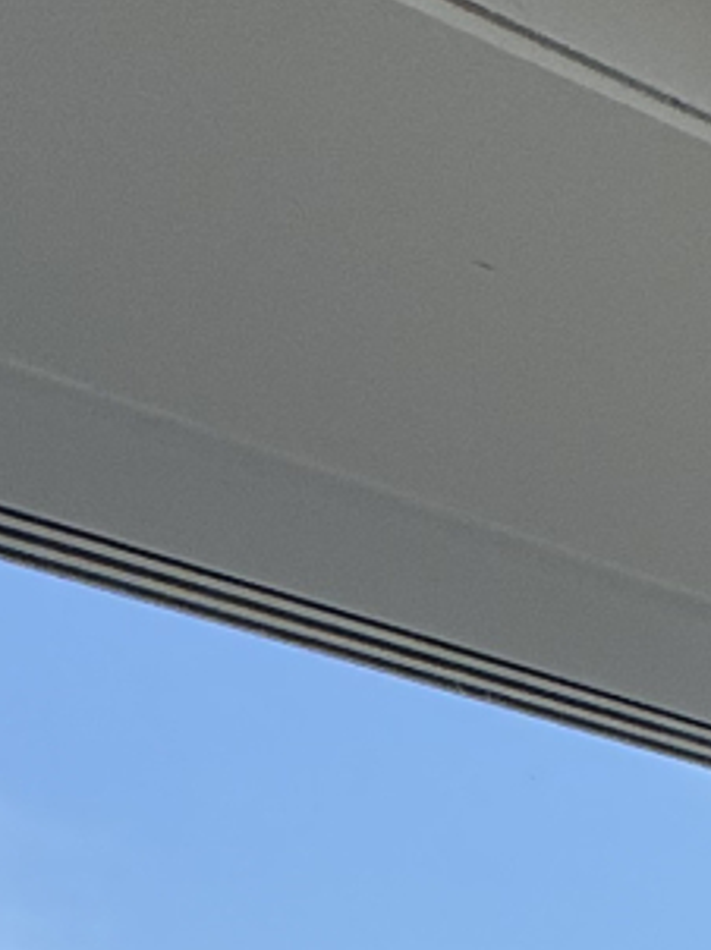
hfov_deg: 11.6
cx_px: 1818
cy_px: 2446
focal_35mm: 99
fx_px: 2715
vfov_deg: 13.2
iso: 64
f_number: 2.2
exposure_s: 1/985
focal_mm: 2.22
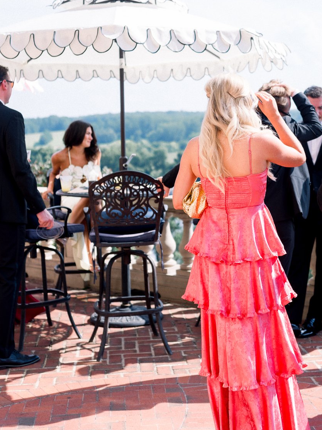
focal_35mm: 62
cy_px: 151
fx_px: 769
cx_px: 217
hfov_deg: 23.5
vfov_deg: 31.0
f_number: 2.2
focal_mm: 35
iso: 100
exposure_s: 1/1600
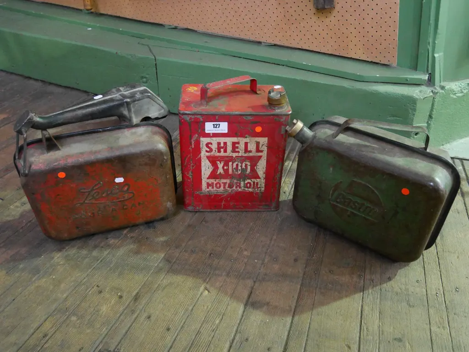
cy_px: 176
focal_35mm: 30
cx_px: 234
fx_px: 407
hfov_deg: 59.9
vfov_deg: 46.8
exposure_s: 1/6
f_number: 4
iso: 3200
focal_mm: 15
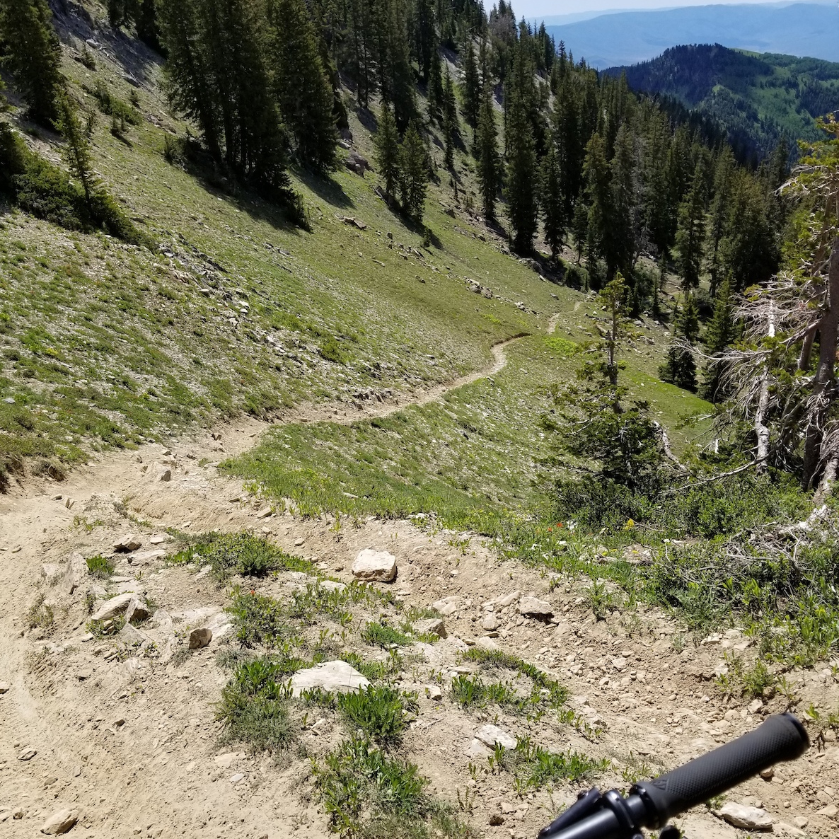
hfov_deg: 52.5
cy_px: 502
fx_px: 850
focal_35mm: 31
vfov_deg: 52.2
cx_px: 415
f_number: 1.7
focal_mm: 4.25
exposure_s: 1/2776
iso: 50
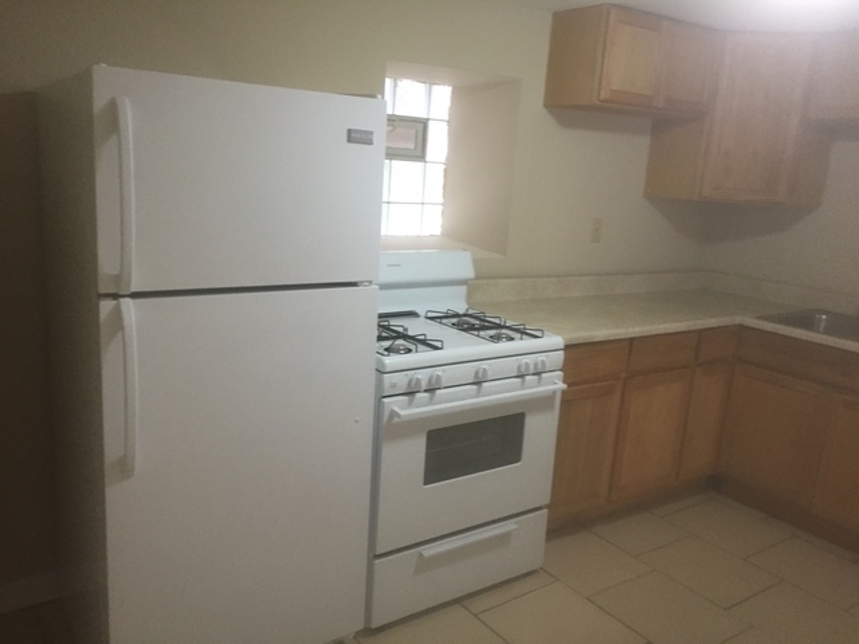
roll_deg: -3.5
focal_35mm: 29
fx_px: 720
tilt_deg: -11.8
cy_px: 322
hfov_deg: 61.7
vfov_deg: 48.2
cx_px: 430
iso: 160
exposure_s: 1/30
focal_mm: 4.15
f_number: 2.2
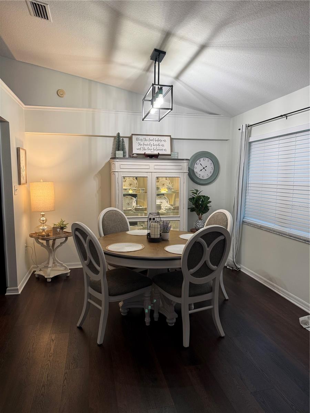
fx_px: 287
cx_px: 155
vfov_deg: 71.6
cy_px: 206
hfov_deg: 56.8
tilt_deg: -5.4
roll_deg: -0.6
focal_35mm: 24
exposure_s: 1/60
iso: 125
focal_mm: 6.76
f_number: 1.78
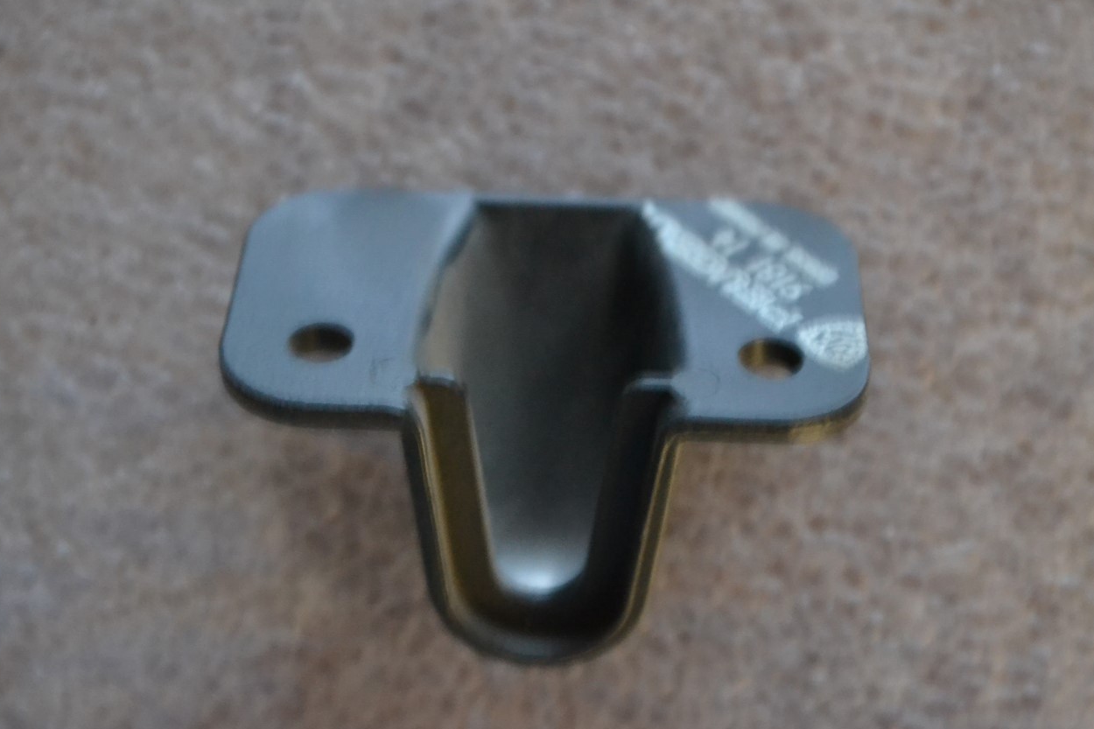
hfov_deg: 25.1
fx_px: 2461
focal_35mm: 81
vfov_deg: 16.9
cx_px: 536
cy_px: 373
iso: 3200
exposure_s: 1/5
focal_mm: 50
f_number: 5.6
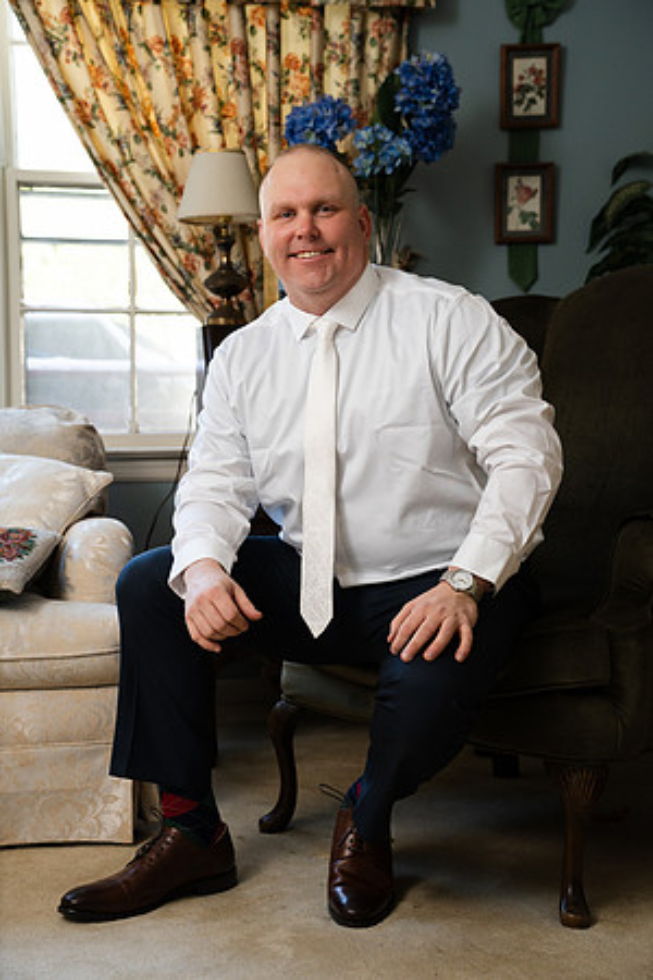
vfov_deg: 32.9
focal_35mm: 61
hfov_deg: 22.3
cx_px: 326
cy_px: 490
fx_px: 1660
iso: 1000
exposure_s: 1/200
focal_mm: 61
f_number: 4
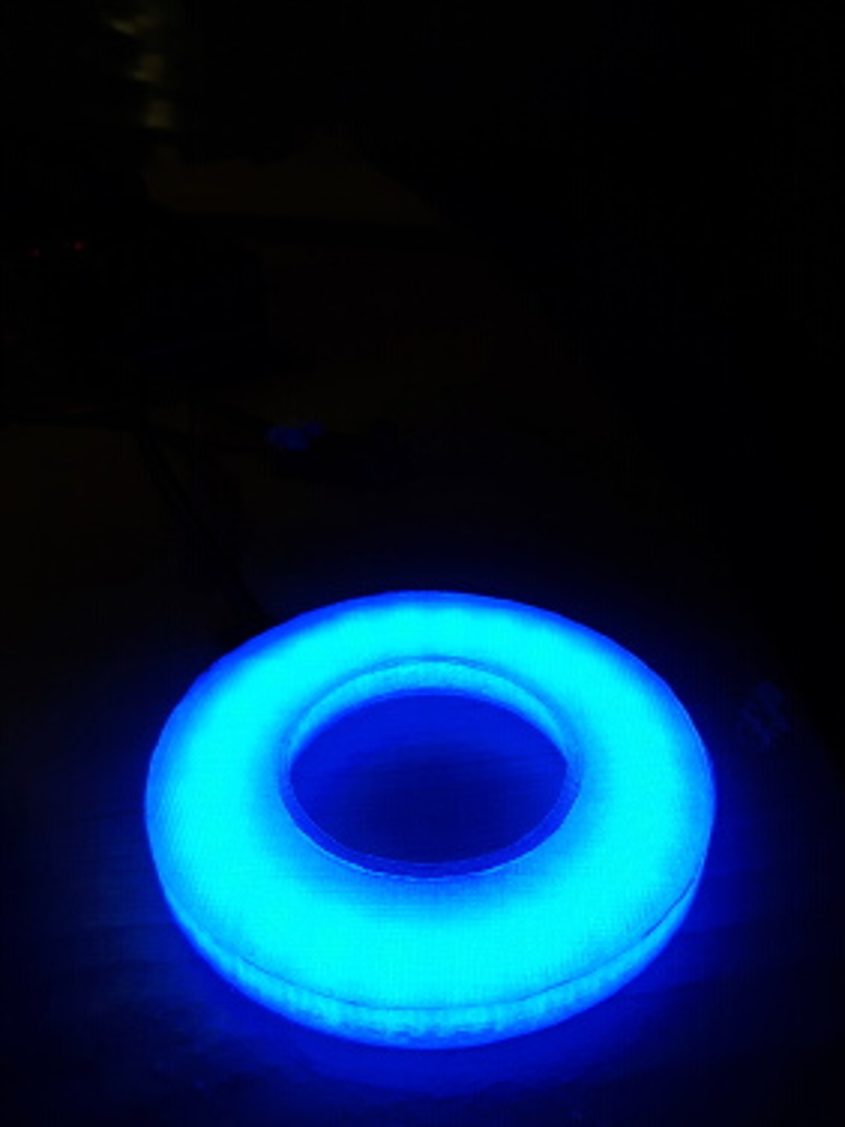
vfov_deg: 55.4
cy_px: 555
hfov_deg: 42.9
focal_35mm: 33
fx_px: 1074
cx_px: 440
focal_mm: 3.7
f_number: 1.9
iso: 40
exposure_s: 1/182
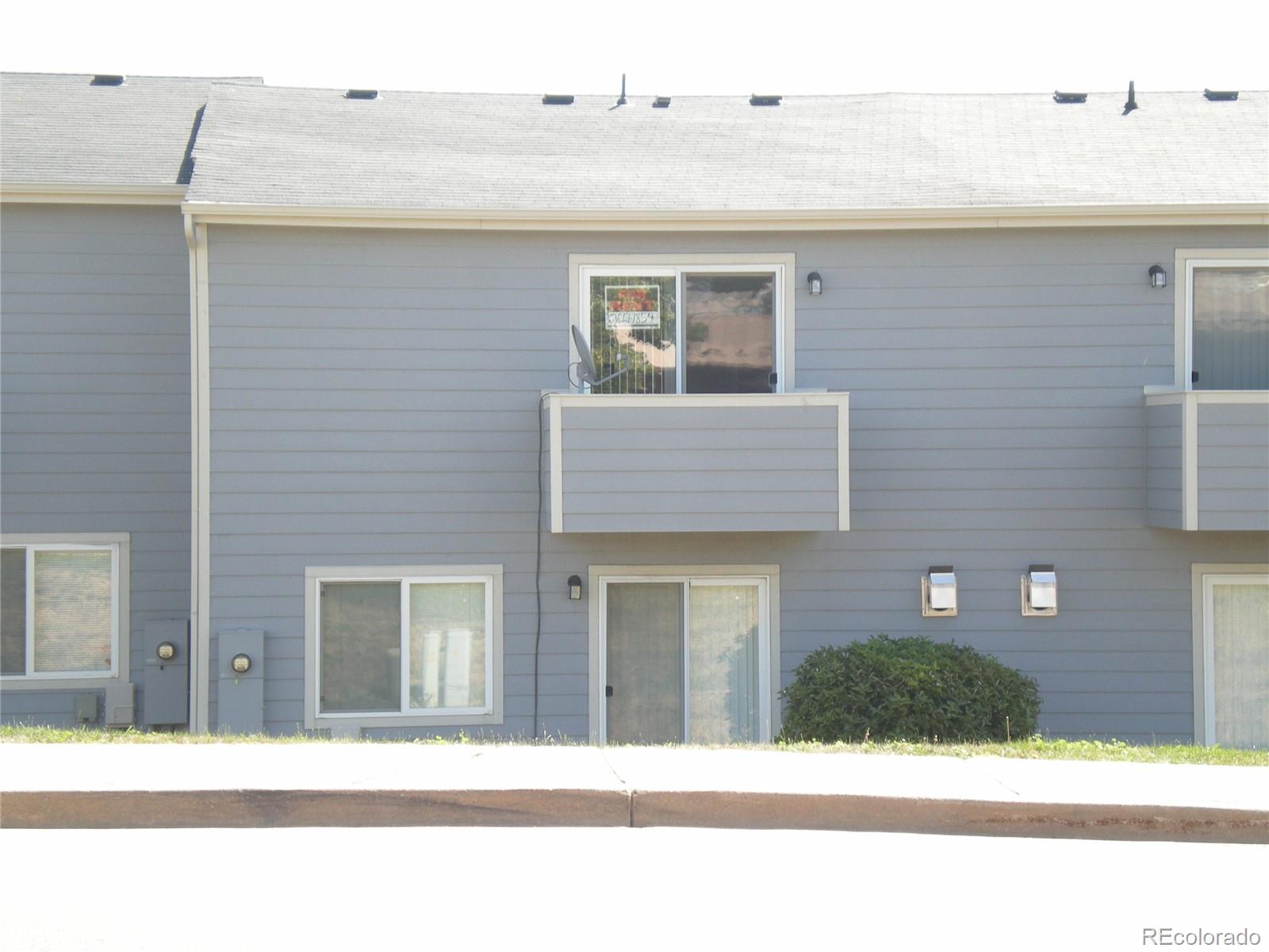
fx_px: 2713
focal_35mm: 74
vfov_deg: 19.9
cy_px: 476
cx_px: 634
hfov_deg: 26.3
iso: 73
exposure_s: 1/120
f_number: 4.6
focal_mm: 12.3
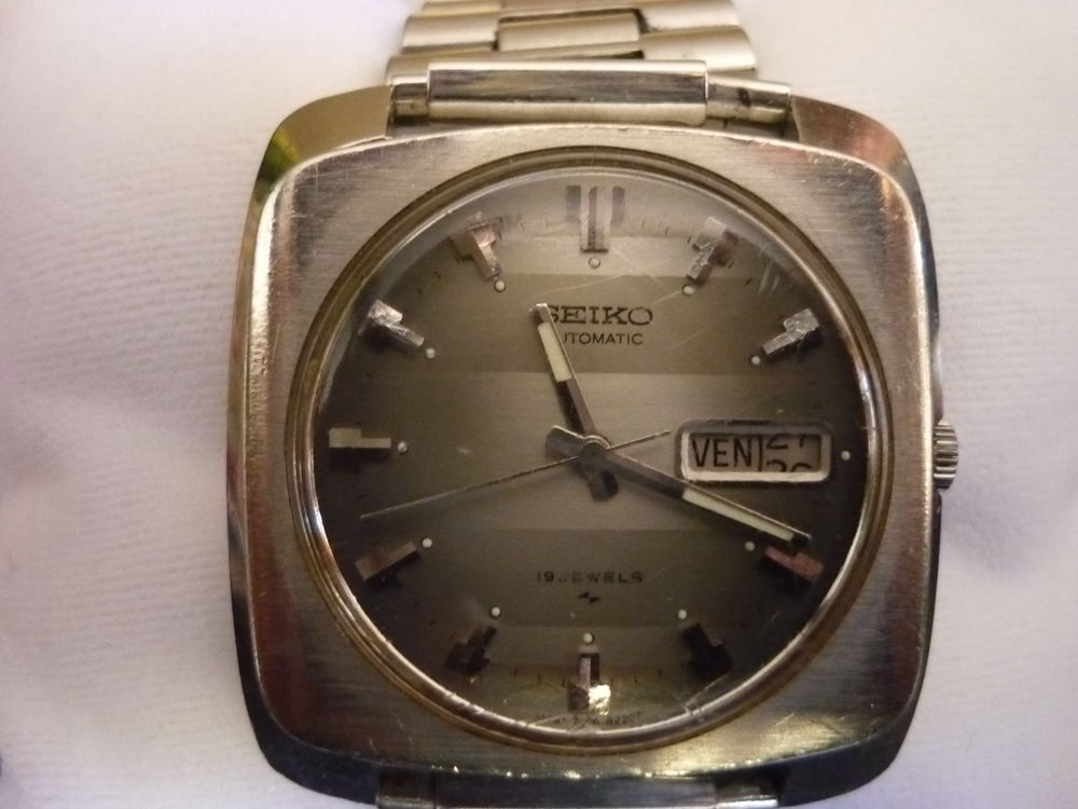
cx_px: 539
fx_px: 1028
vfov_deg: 42.9
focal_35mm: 33
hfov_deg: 55.4
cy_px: 404
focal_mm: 5.5
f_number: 2.8
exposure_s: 1/20
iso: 800
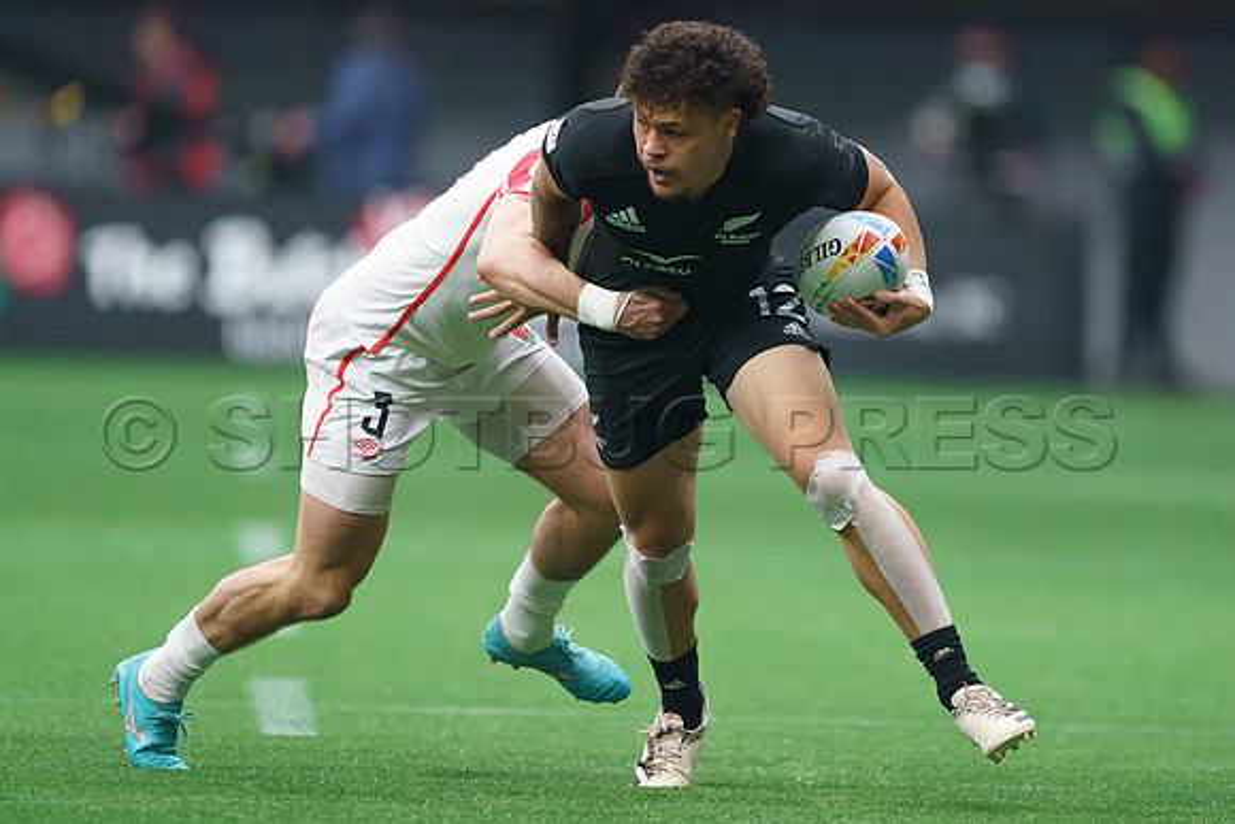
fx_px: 25414
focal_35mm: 741
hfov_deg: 2.8
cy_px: 332
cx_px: 690
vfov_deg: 1.9
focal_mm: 600
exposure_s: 1/3200
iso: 10000
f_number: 4
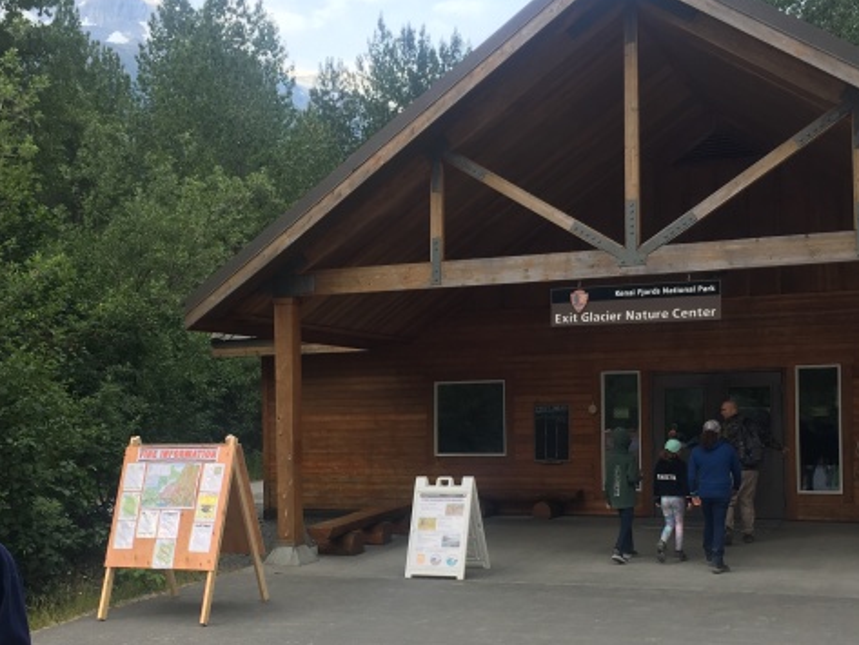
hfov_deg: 38.8
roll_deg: +1.2
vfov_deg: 29.5
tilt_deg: -0.5
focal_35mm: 49
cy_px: 412
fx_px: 1216
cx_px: 360
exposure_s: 1/257
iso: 25
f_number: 2.2
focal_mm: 4.15
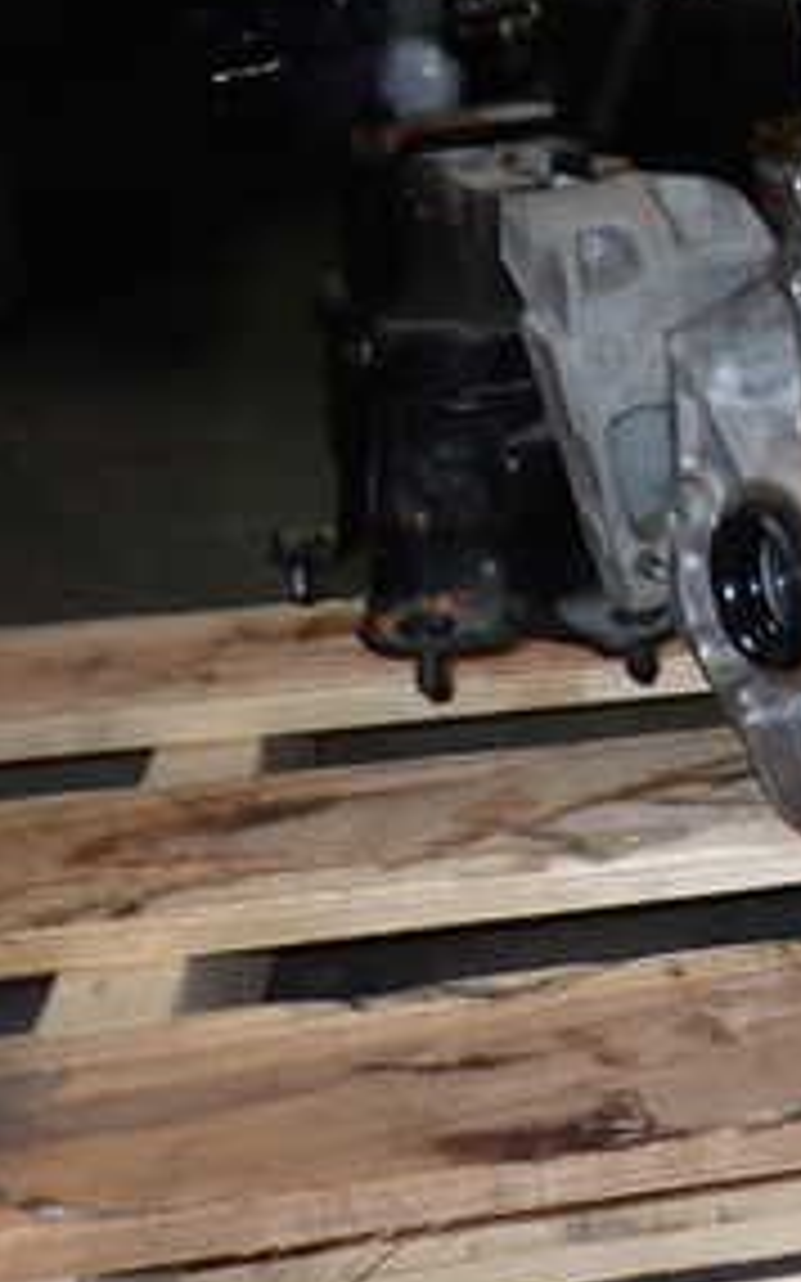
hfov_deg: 16.8
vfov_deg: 30.3
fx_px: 2341
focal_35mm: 67
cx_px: 1341
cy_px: 373
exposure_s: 1/30
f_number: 6.3
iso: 200
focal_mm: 5.4
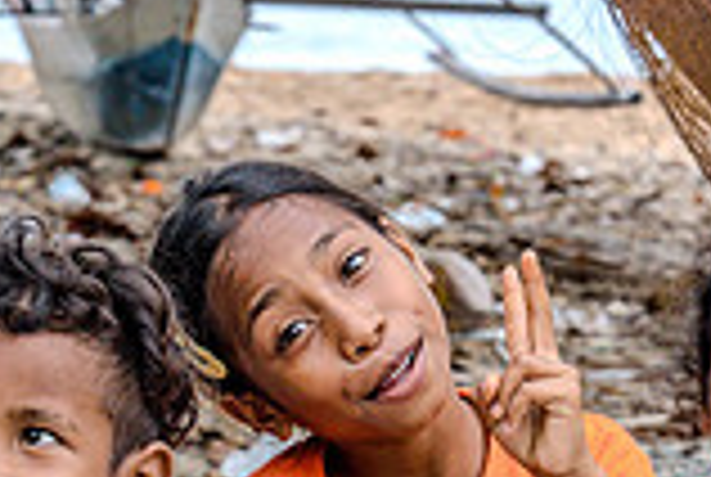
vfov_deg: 6.6
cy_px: 821
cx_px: 351
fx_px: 4056
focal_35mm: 205
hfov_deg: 10.0
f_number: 6.3
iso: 1000
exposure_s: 1/800
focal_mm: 56
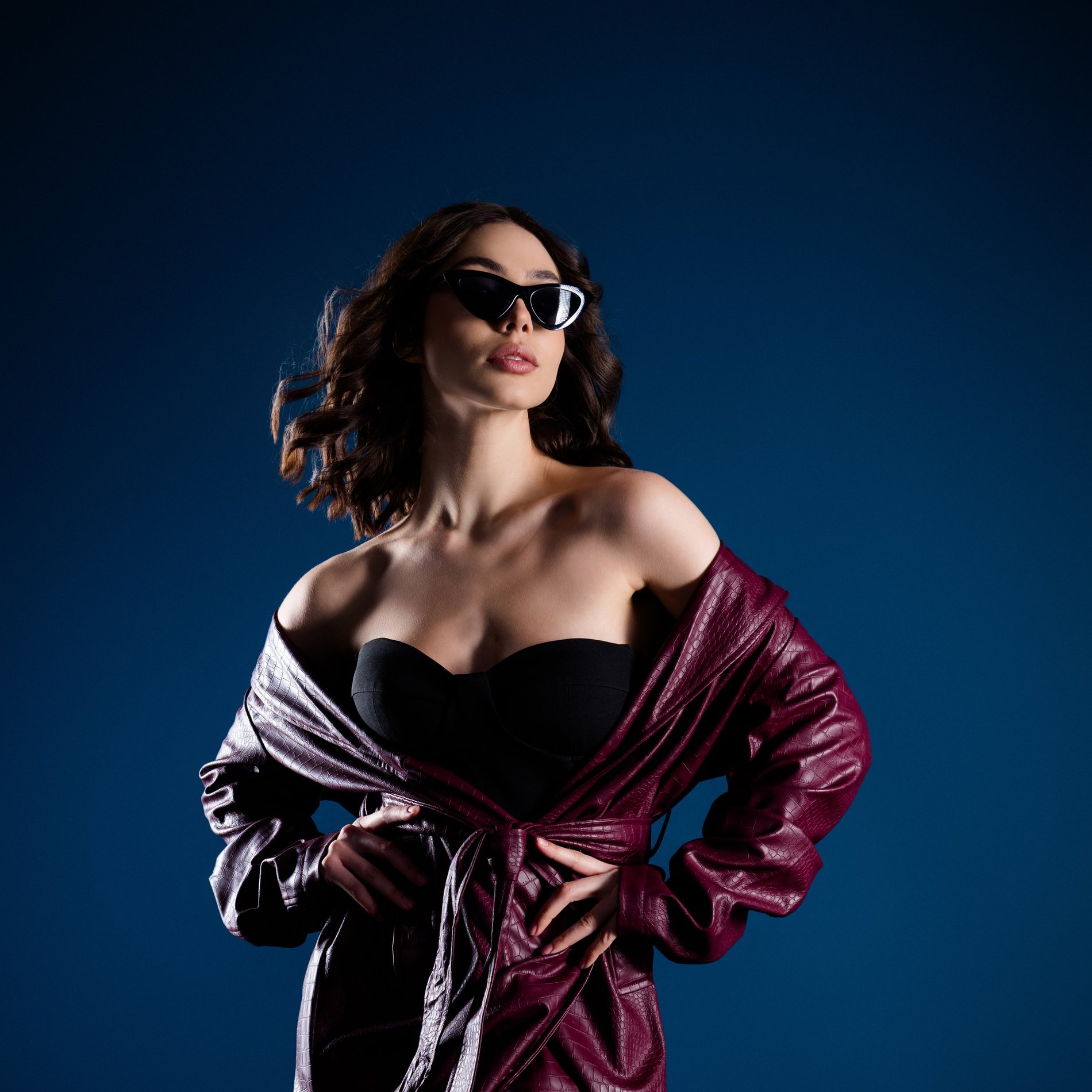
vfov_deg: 25.5
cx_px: 542
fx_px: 2391
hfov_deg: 25.7
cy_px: 776
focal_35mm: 67
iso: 200
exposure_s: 1/160
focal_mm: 52
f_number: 6.3
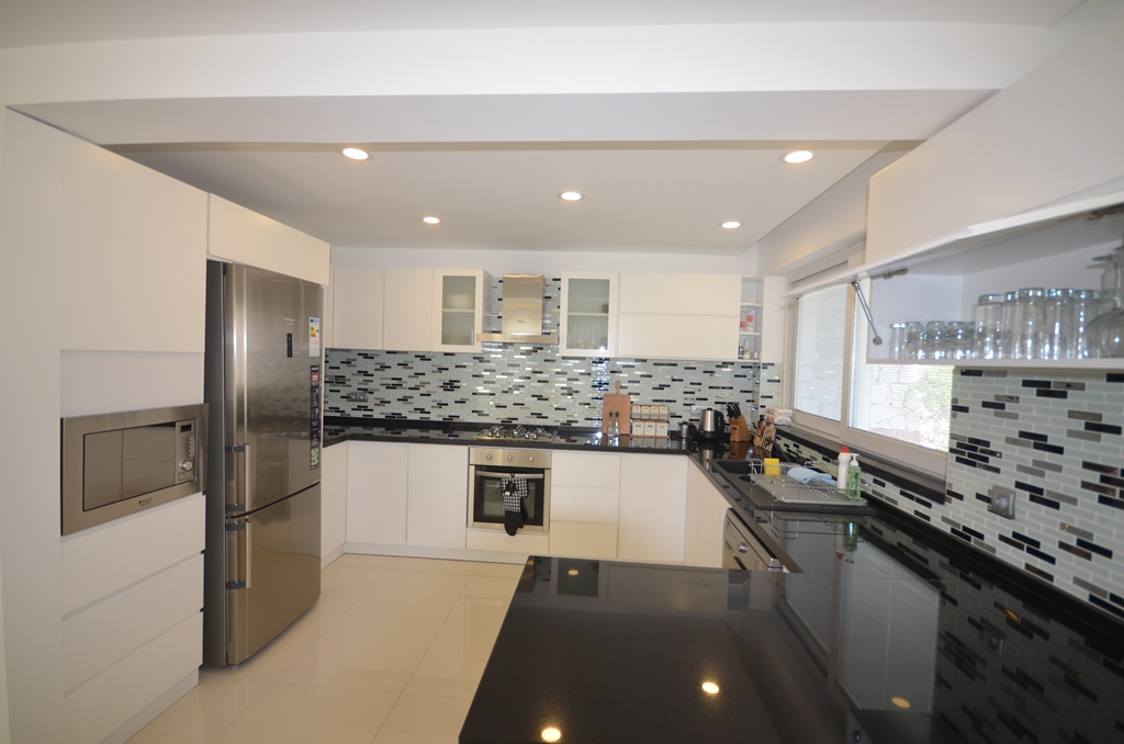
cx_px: 562
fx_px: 467
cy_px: 372
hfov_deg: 100.5
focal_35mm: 15
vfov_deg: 77.1
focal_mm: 10
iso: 200
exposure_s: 1/60
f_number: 5
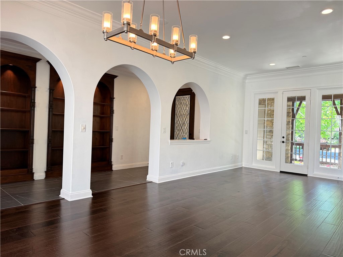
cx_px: 172
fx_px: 238
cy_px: 128
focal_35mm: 24
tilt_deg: +0.0
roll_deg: -2.2
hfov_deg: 71.6
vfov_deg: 56.8
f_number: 1.78
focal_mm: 6.76
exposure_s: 1/120
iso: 100
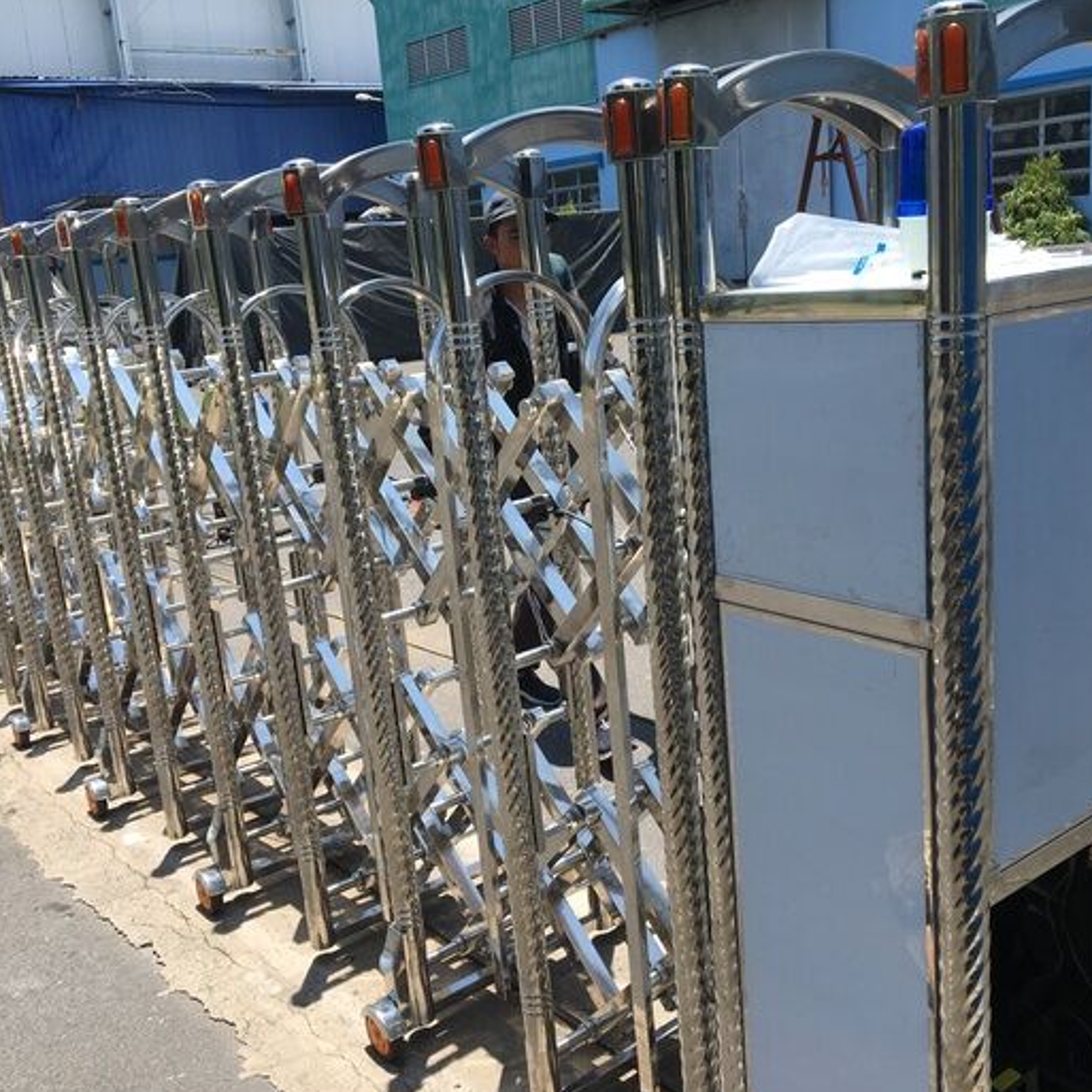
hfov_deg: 47.2
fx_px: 1249
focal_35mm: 35
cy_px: 555
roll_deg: +5.6
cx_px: 570
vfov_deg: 47.2
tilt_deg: -12.1
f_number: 2.2
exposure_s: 1/1148
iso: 25
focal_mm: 4.15
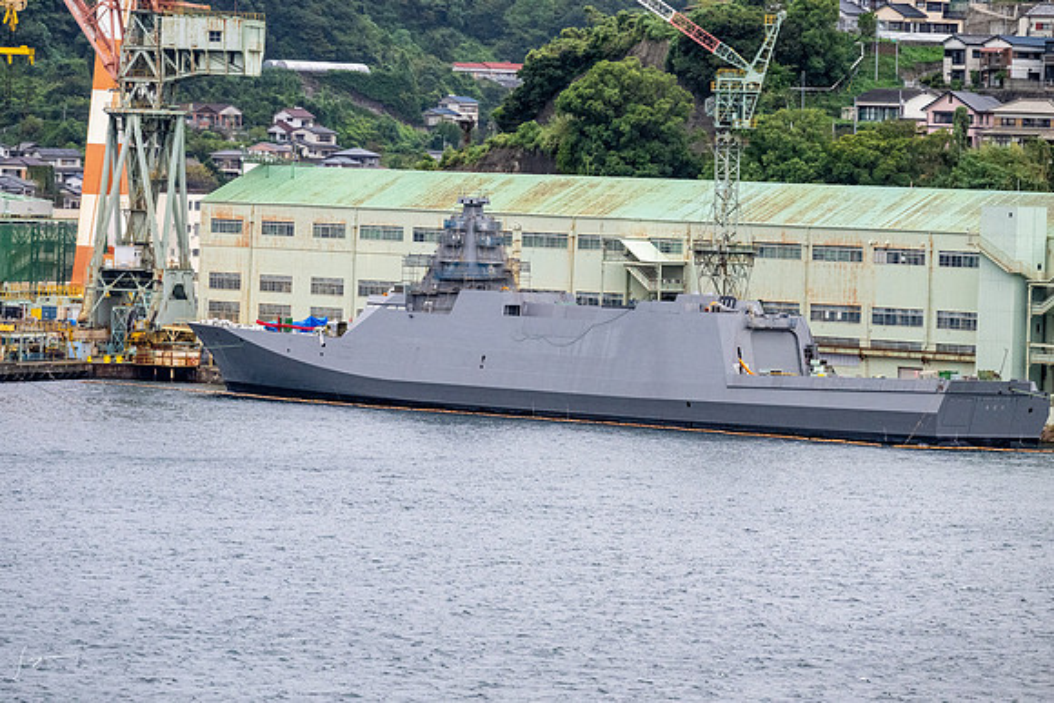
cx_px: 527
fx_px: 7028
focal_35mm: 240
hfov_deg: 8.6
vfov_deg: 5.7
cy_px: 352
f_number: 8
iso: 4500
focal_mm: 240
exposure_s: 1/640
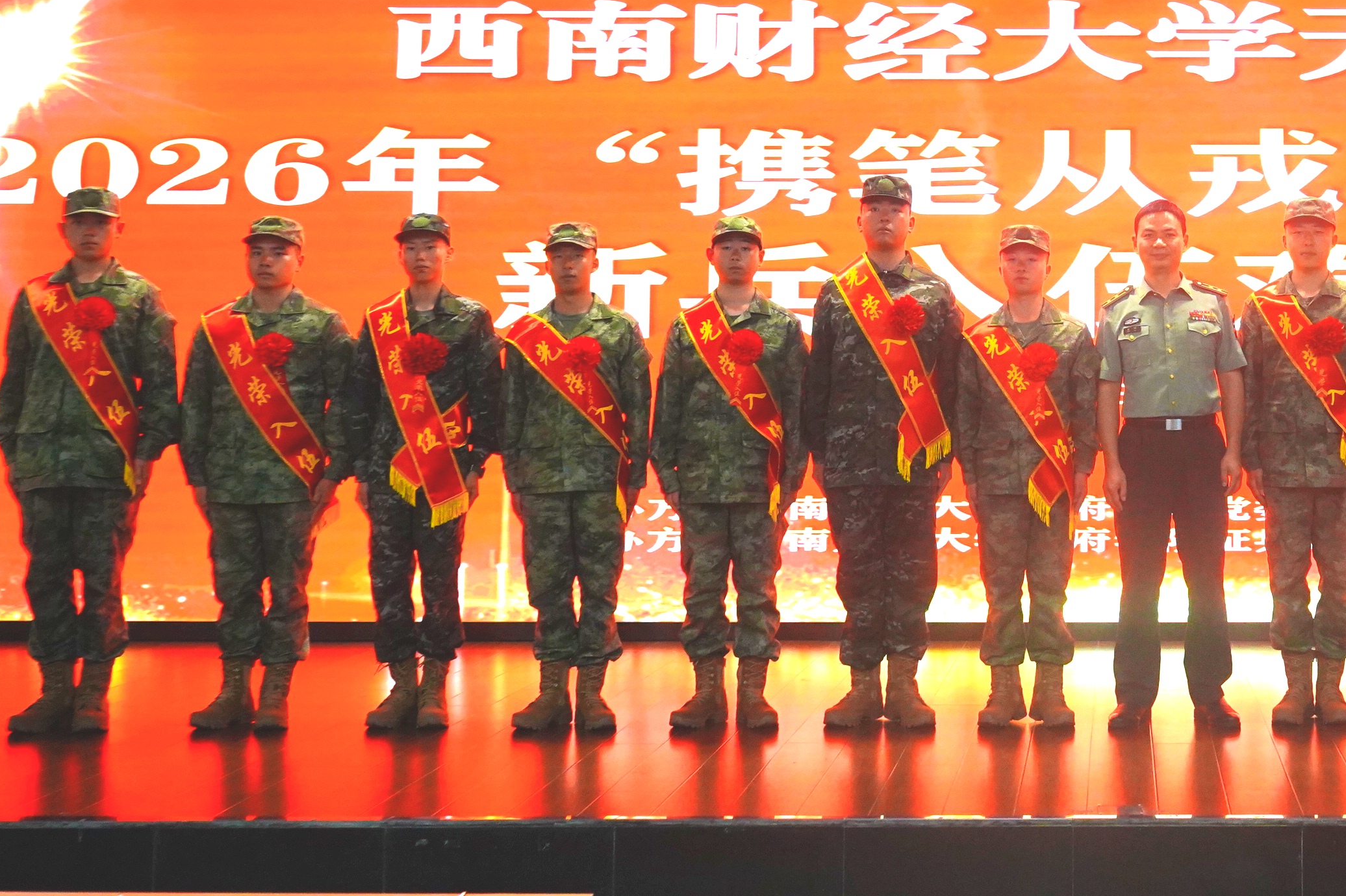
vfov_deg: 23.3
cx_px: 1149
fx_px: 2131
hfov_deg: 33.6
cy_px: 142
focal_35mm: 57
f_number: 5.6
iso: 4000
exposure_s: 1/320
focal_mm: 30
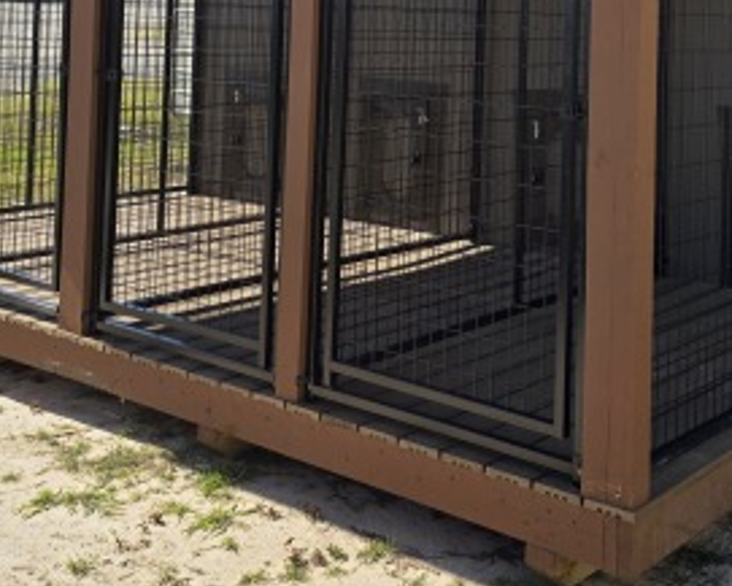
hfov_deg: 34.9
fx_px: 1149
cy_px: -14
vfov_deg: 26.9
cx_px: 505
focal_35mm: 53
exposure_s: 1/4057
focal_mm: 6.3
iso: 80
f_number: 1.7
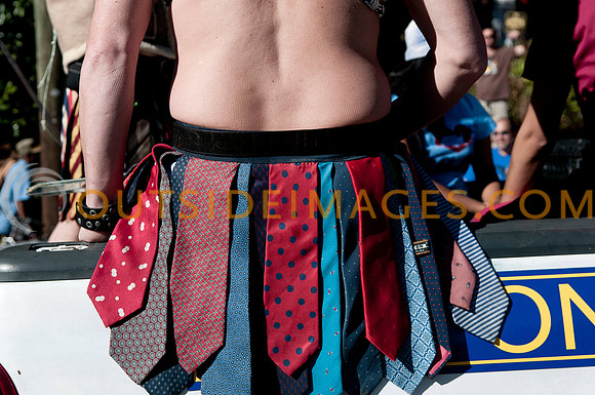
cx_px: 298
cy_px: 198
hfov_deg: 35.1
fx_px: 941
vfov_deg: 23.7
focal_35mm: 57
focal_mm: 38
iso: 250
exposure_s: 1/2500
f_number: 4
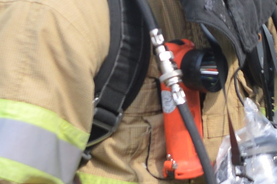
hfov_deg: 10.8
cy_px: 281
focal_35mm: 181
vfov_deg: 7.4
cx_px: 458
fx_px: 1392
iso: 100
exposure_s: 1/125
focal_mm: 18
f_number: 5.6
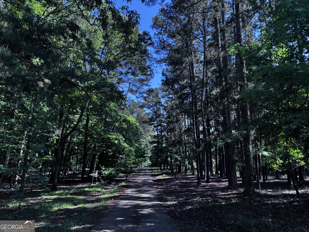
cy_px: 116
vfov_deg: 56.8
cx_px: 154
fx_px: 214
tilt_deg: +11.5
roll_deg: -1.2
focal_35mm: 24
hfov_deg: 71.6
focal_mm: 6.76
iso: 80
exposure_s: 1/645
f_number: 1.78
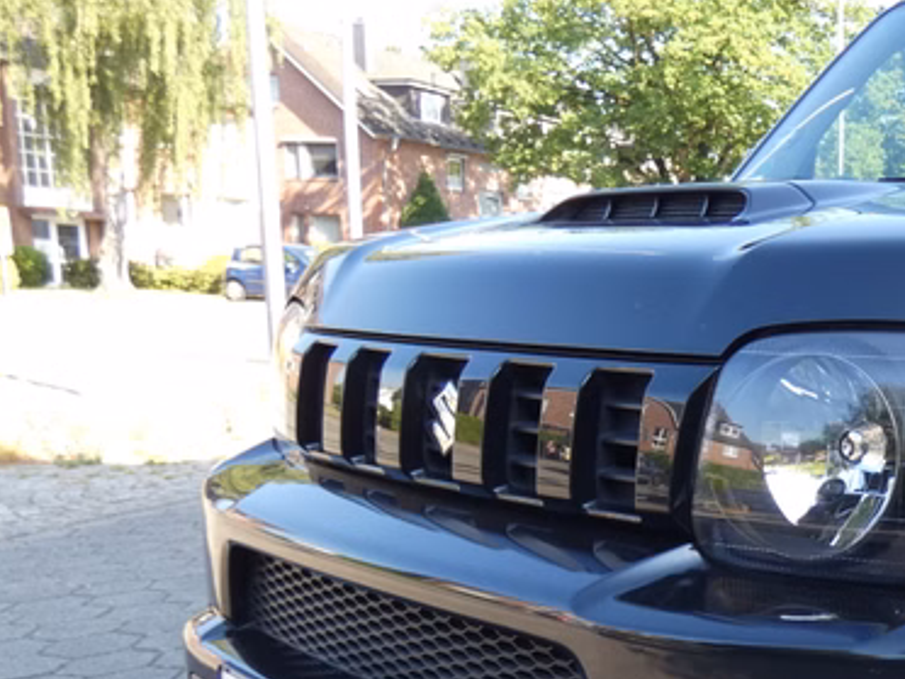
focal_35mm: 43
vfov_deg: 33.0
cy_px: 509
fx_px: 1124
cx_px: 946
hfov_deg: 38.0
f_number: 2.8
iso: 80
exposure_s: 1/160
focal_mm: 3.6
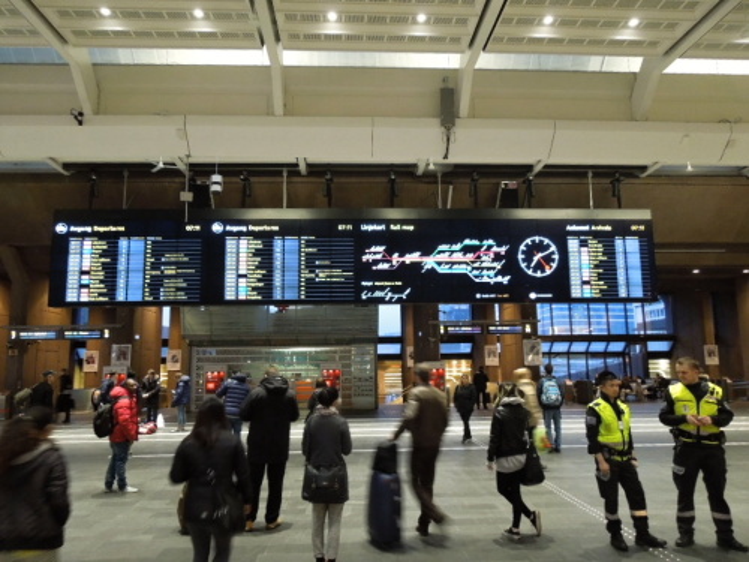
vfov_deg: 54.9
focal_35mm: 25
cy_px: 281
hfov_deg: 69.4
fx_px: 541
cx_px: 374
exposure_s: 1/10
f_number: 3.3
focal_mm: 4.5
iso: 400
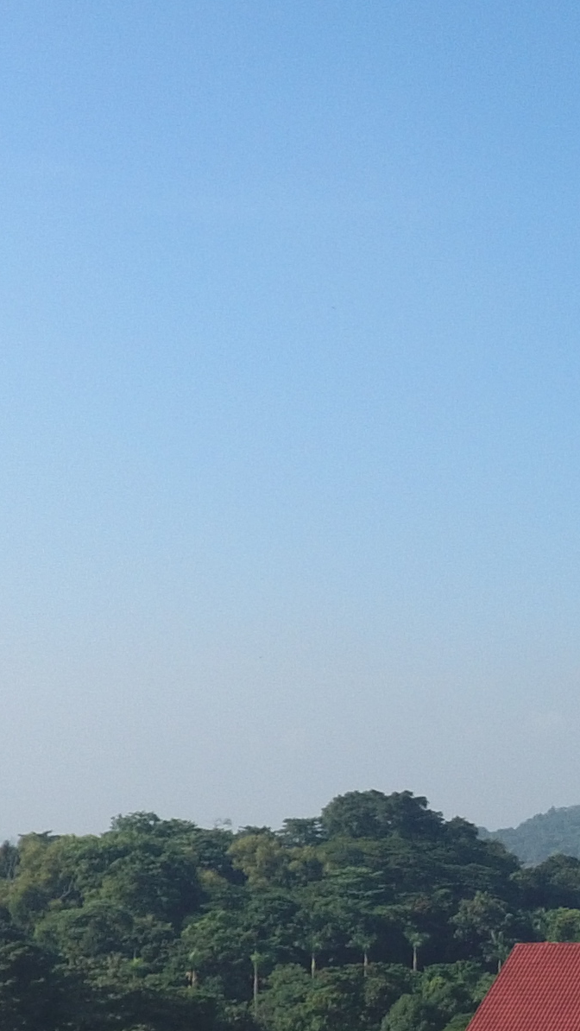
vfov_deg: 27.1
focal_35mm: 73
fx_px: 1995
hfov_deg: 12.9
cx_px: 1359
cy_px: 1069
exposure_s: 1/820
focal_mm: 3.61
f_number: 2.8
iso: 100
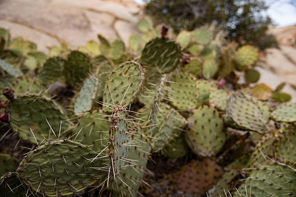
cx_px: 148
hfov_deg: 58.7
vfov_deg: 41.1
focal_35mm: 32
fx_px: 263
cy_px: 98
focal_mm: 32
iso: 100
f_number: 4
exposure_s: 1/500
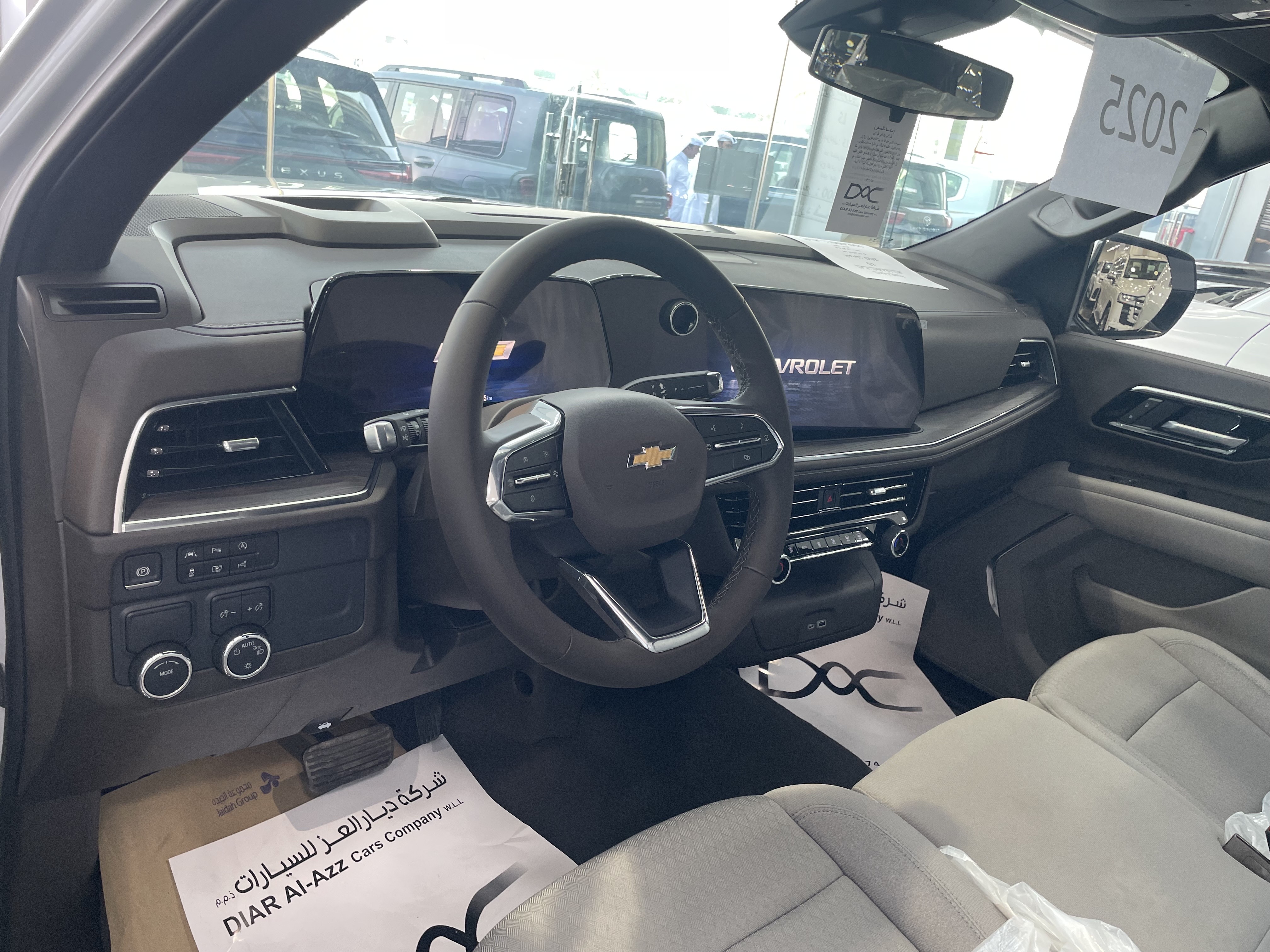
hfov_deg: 67.3
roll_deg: -9.5
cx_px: 635
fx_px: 954
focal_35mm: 26
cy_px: 476
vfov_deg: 53.1
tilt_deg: -19.5
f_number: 1.6
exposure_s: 1/100
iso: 100
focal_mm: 4.2
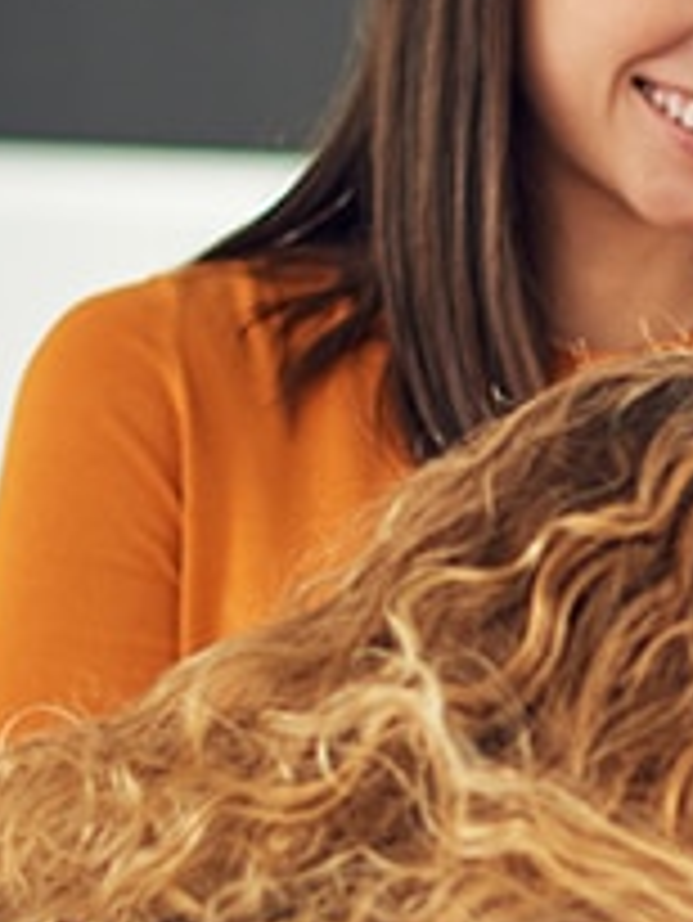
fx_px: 10506
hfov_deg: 3.7
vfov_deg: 5.0
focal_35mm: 394
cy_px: 758
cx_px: 1372
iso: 250
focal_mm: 85
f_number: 1.8
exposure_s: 1/250
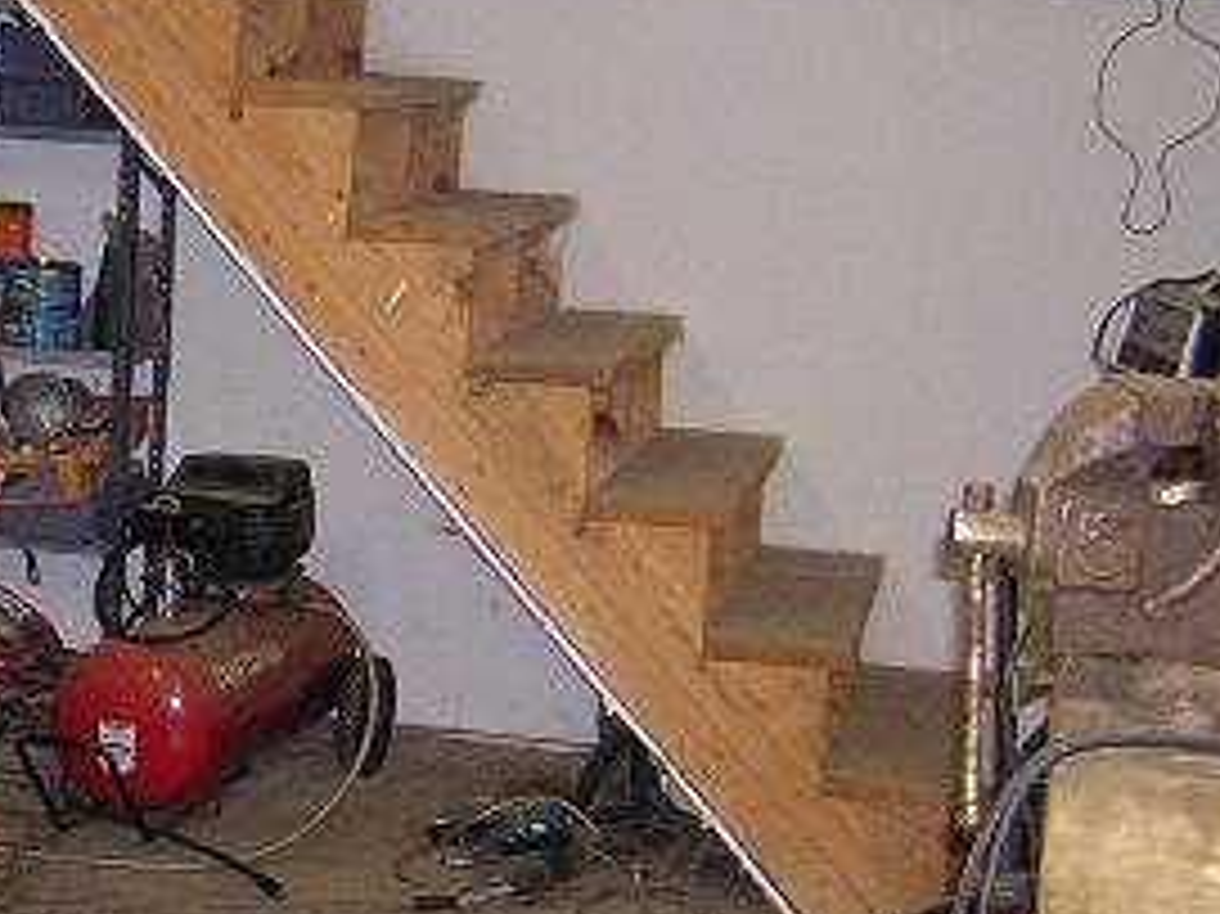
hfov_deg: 22.4
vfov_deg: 17.4
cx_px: 113
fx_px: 2994
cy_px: 441
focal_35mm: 85
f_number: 2.6
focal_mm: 4.7
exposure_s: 1/60.1
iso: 377
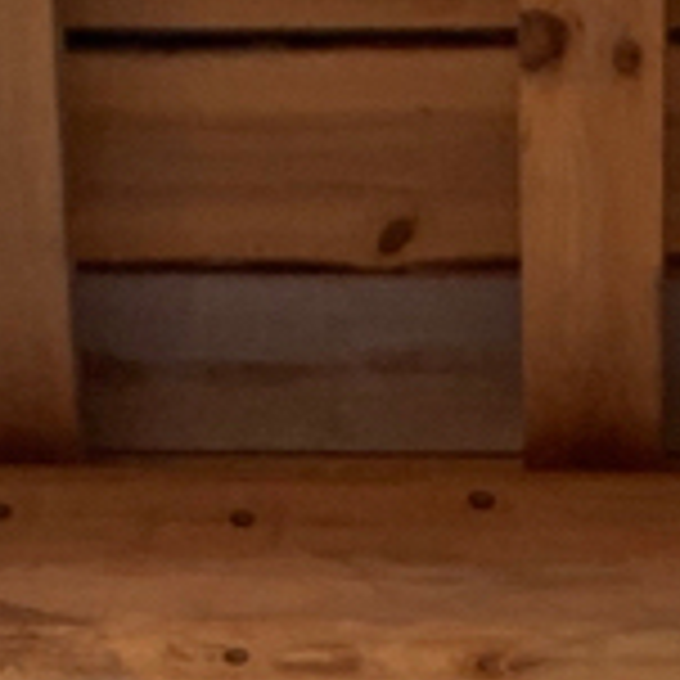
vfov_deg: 7.1
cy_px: 1765
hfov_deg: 7.7
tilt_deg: +17.8
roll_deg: +0.4
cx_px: 520
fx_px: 5067
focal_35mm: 228
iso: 25
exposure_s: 1/323
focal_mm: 4.25
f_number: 1.8
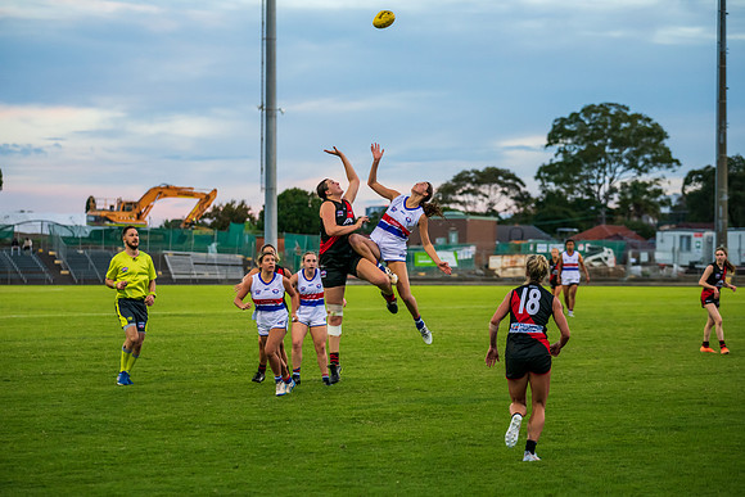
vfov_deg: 12.8
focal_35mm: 107
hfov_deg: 19.1
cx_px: 347
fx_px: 2214
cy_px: 266
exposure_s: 1/1000
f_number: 2.8
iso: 1600
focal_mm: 100
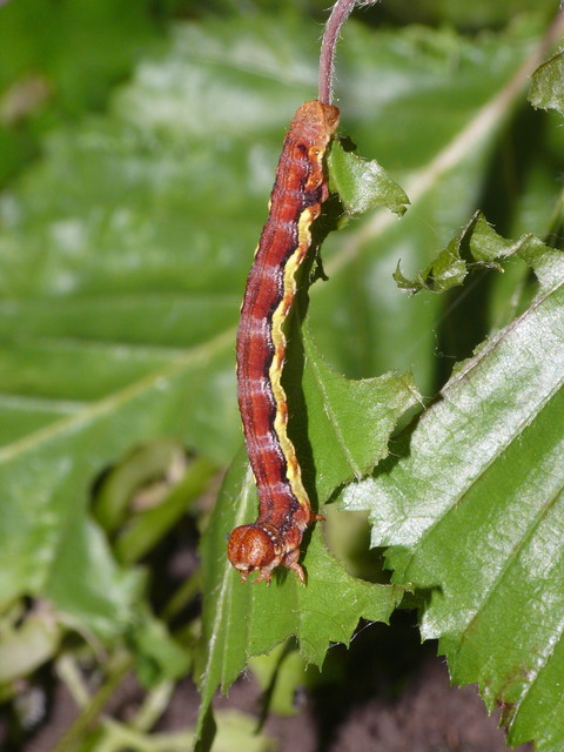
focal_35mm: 179
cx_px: 282
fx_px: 3889
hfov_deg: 8.3
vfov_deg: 11.0
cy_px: 376
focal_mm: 37.9
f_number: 10
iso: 200
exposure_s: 1/30
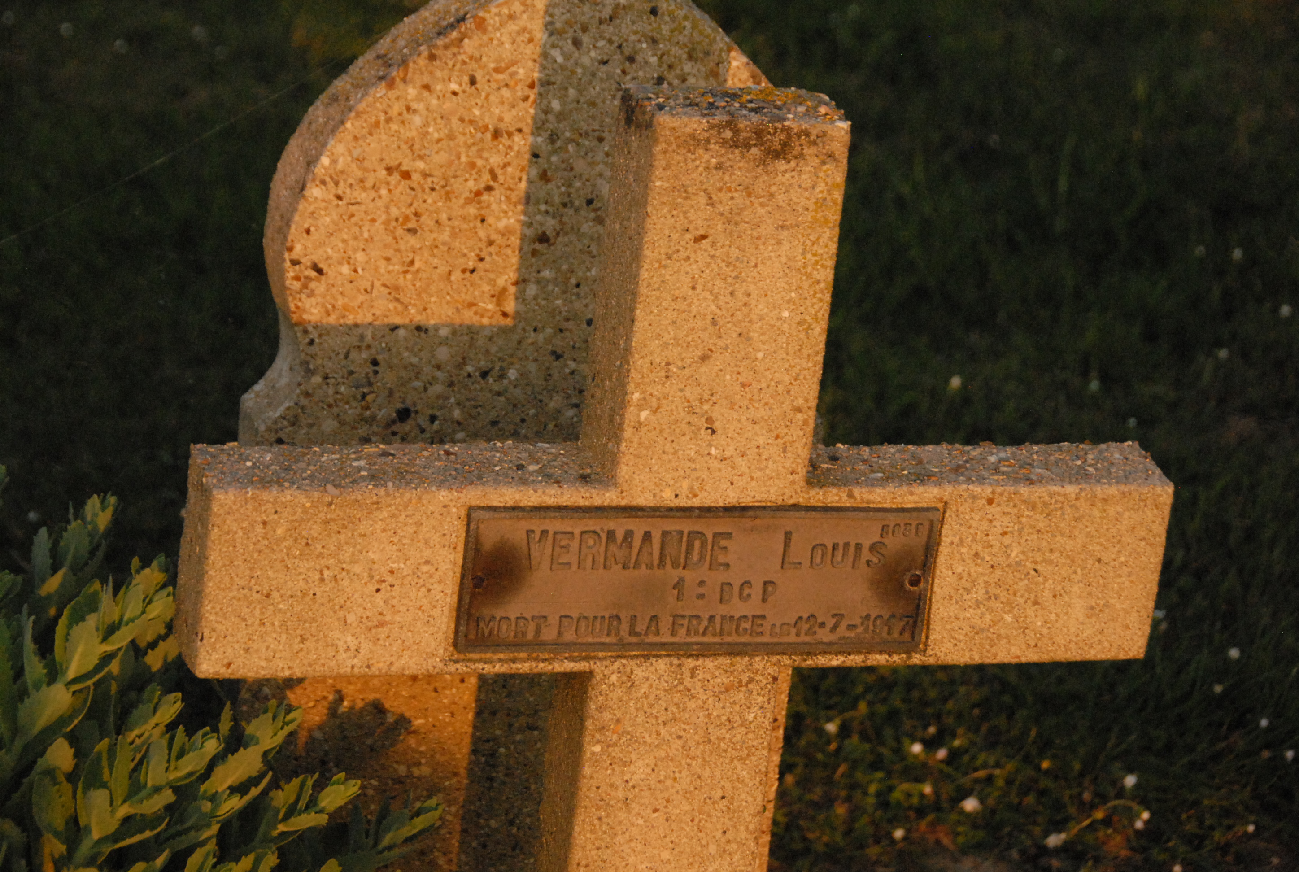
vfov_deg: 13.1
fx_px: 3797
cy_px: 436
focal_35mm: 105
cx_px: 650
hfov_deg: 19.4
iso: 1600
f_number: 7.1
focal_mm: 70
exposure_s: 1/1600
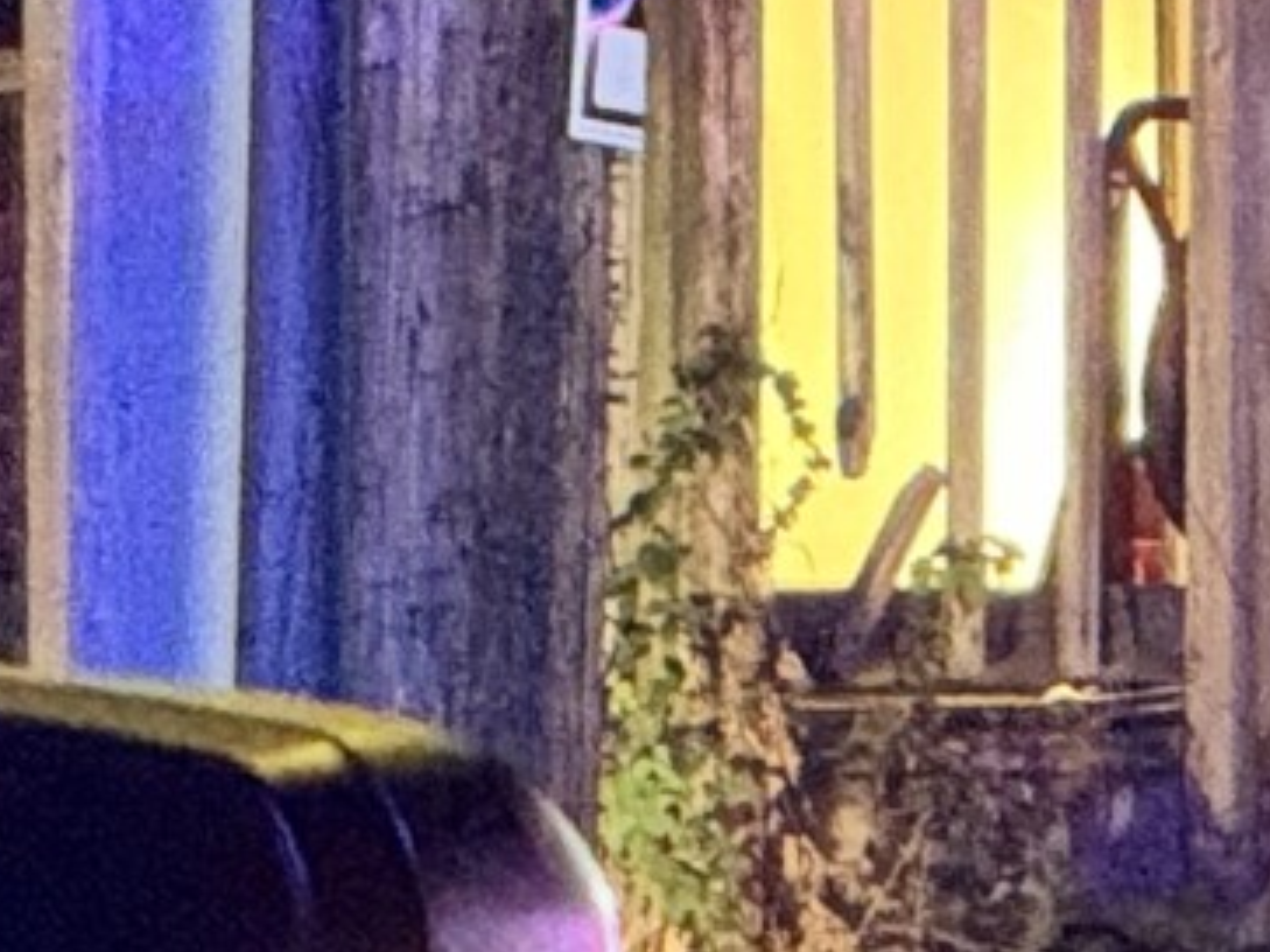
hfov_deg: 2.3
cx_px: 3250
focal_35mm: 846
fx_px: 31028
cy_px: 287
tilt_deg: +0.4
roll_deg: +0.2
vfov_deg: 1.8
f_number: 2.8
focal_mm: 15.66
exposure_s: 1/50
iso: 640
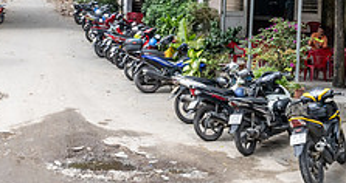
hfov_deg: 28.2
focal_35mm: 76
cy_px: 15
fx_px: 688
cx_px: 215
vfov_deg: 15.0
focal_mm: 25.5
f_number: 9
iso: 720
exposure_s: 1/320
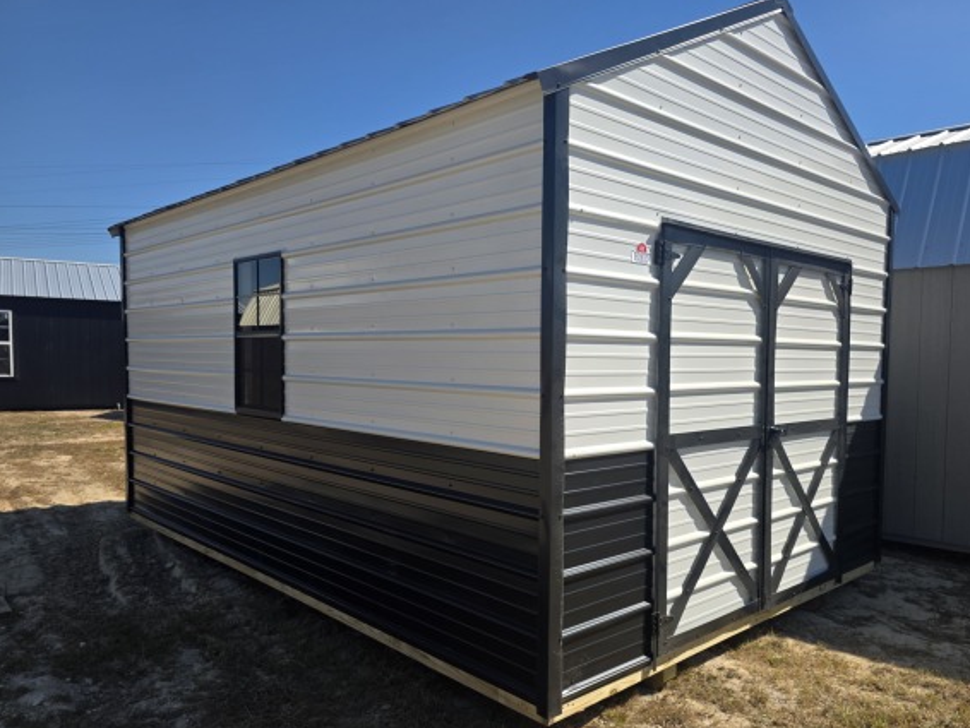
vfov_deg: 53.1
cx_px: 542
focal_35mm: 26
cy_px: 377
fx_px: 729
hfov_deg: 67.1
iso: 80
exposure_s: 1/5958
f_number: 1.7
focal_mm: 6.3
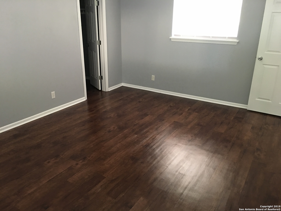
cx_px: 140
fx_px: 235
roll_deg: +0.0
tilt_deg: -19.4
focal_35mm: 29
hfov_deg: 61.7
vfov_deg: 48.2
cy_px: 106
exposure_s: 1/4
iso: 50
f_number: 2.2
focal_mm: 4.15
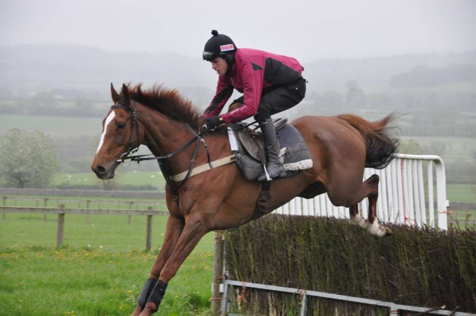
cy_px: 158
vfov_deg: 9.6
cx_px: 238
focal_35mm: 142
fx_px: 1881
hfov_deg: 14.4
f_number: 5.3
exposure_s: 1/400
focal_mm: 95
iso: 1600
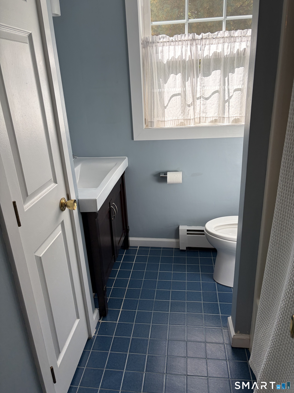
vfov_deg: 67.3
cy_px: 196
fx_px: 294
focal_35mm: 26
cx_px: 147
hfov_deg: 53.1
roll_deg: +3.3
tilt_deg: -22.0
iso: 80
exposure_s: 1/196
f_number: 1.6
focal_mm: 5.96
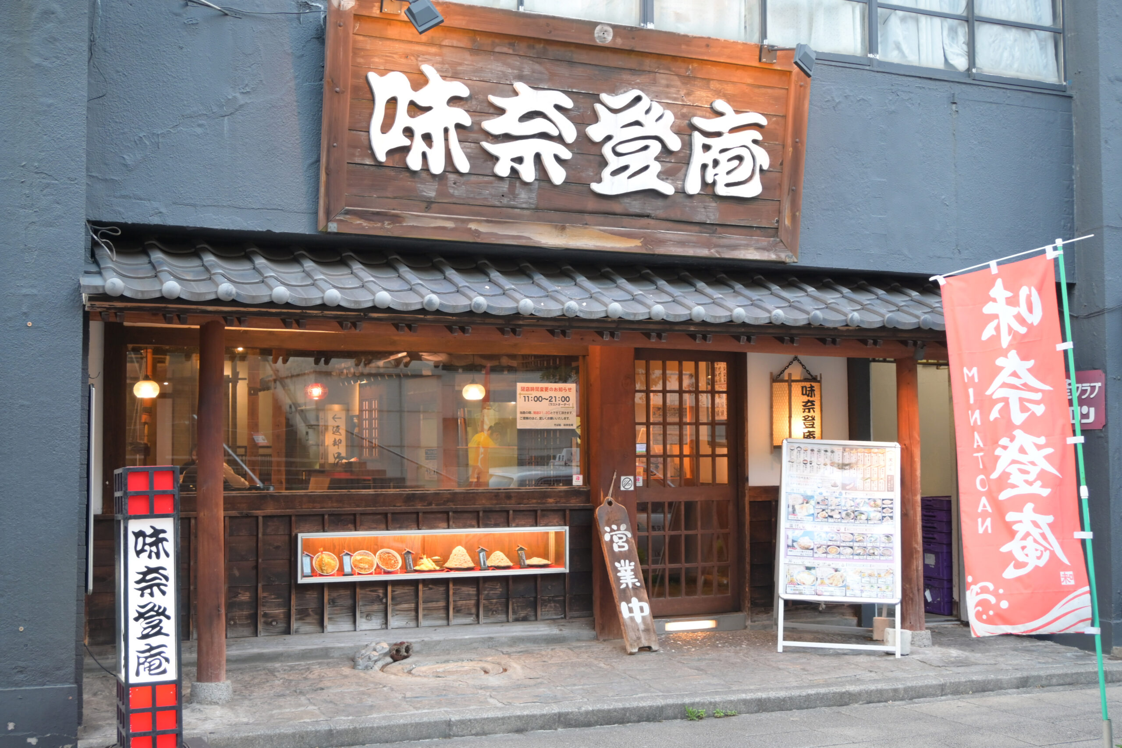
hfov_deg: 46.4
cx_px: 561
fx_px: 1309
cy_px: 374
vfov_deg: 31.9
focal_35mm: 42
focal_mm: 28
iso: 560
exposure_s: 1/50
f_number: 4.5
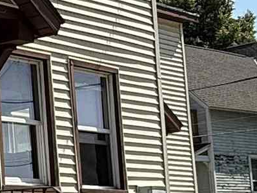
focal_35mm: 108
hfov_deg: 16.4
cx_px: -143
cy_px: 143
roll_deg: +1.5
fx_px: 802
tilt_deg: +8.5
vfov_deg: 13.7
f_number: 2.2
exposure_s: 1/1745
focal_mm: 2.22
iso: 50
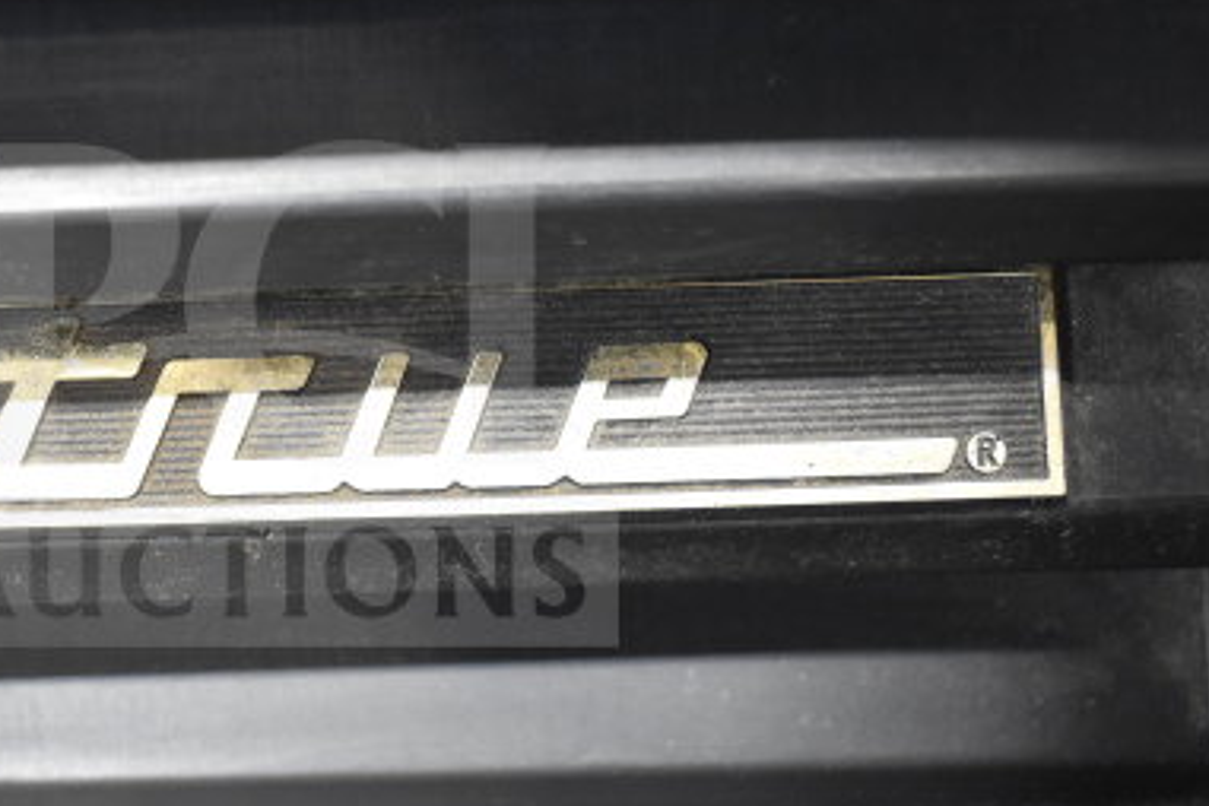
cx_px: 260
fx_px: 2418
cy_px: 395
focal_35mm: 72
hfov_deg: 27.6
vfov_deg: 18.9
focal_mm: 30
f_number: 4.2
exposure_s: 1/50
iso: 2200
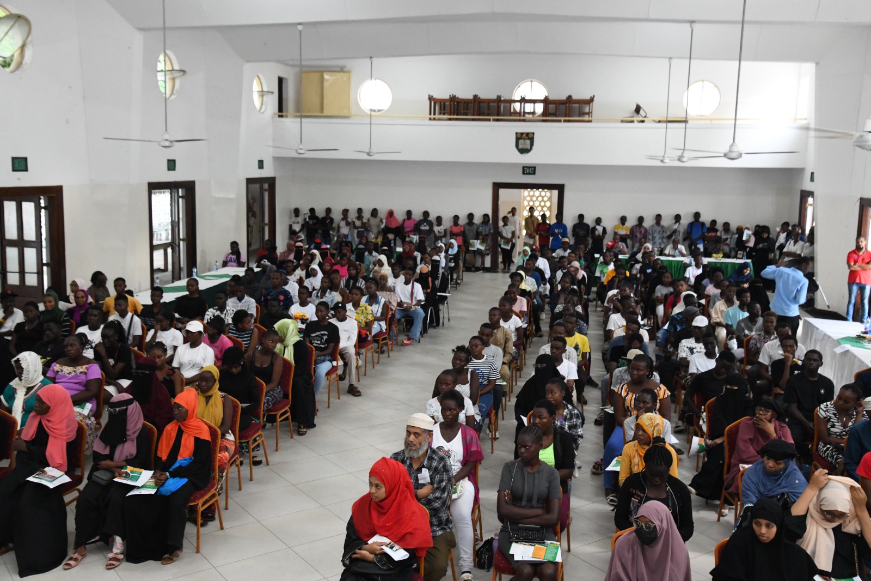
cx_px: 436
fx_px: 919
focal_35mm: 38
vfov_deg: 35.0
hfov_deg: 50.7
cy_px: 290
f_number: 6.3
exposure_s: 1/100
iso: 5600
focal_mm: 38
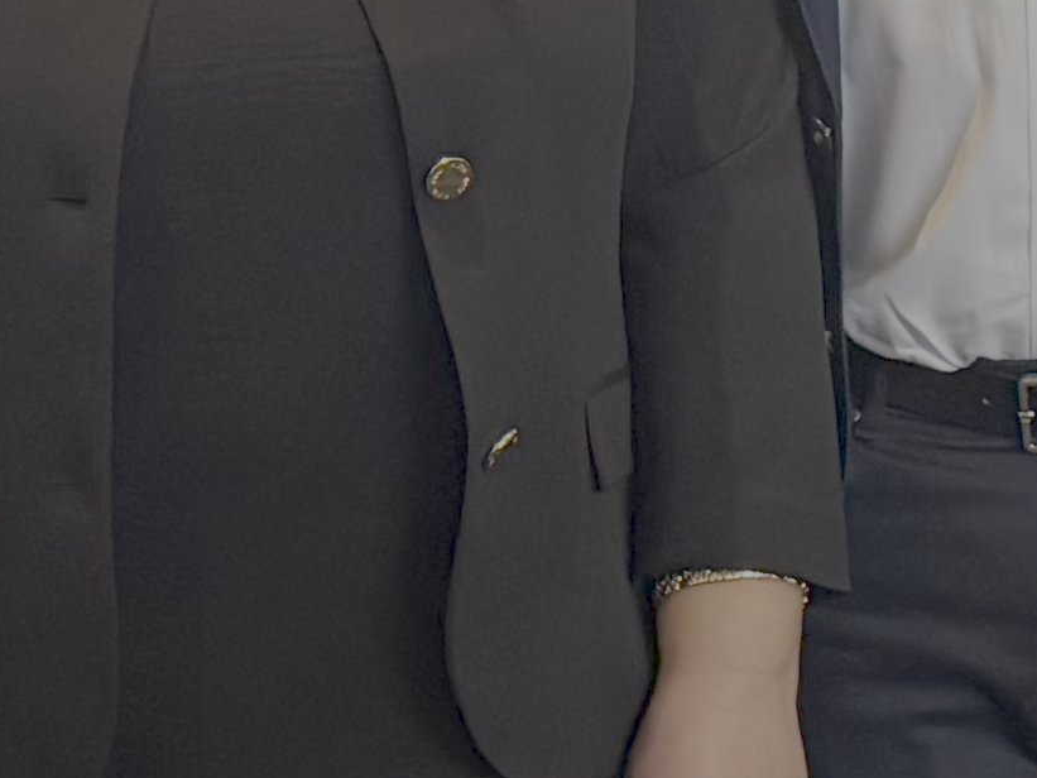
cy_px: -56
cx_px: 541
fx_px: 5004
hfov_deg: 11.8
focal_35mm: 167
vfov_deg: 8.8
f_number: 1.78
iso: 400
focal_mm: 6.76
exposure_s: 1/60
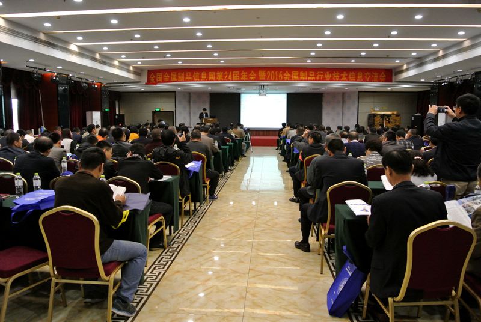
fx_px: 361
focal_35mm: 27
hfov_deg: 67.3
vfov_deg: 48.1
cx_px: 240
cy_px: 161
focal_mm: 10
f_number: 3.5
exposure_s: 1/30
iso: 900
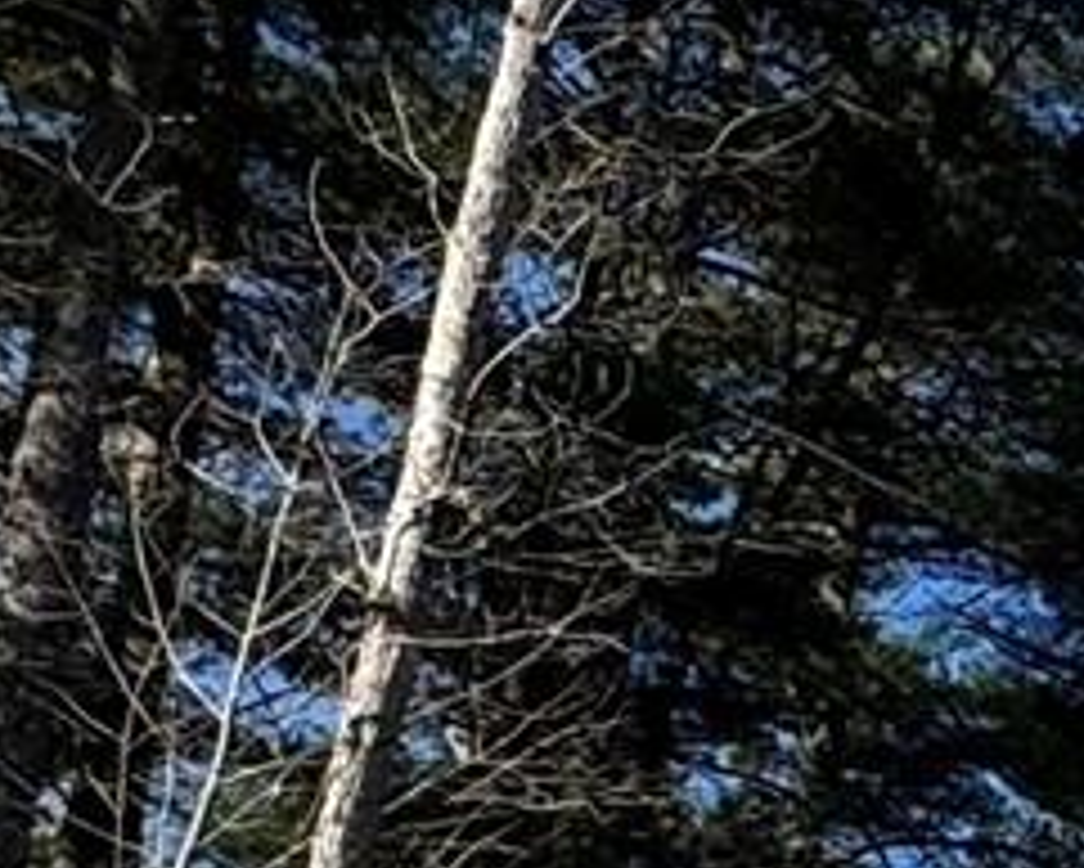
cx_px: 2645
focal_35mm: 116
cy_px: 1408
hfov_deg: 12.6
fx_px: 3723
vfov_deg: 12.5
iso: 50
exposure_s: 1/1637
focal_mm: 2.22
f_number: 2.2
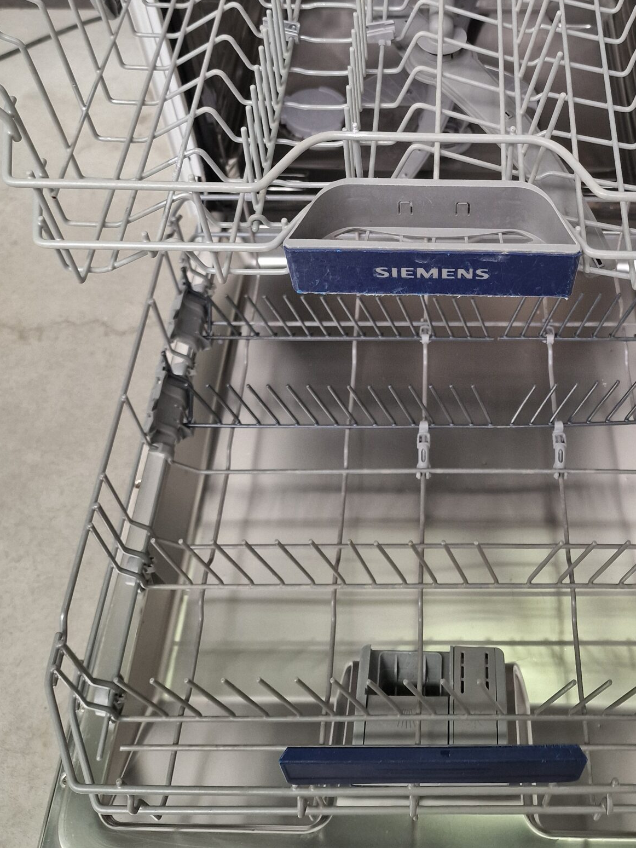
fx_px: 931
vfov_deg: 47.2
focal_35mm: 38
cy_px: 214
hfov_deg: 37.1
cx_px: 453
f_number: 1.8
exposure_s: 1/100
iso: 200
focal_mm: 6.4
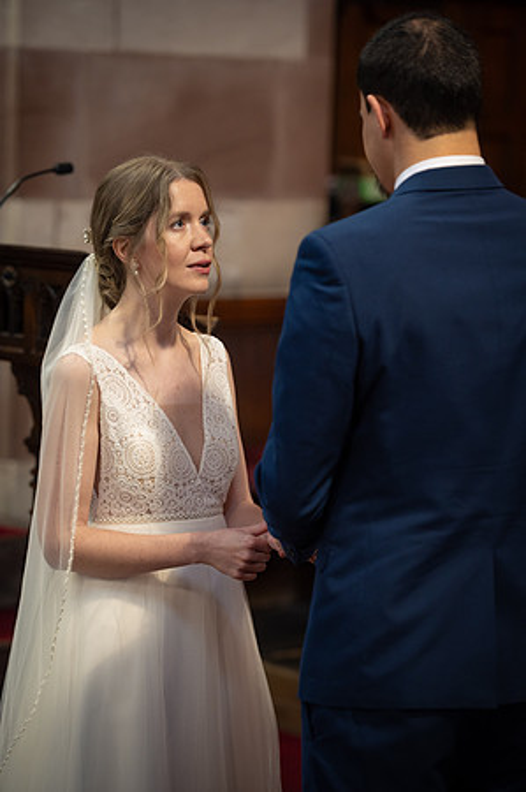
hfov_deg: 10.5
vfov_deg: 15.8
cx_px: 263
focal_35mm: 130
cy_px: 396
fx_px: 2856
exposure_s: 1/125
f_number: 2.8
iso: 1600
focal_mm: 130
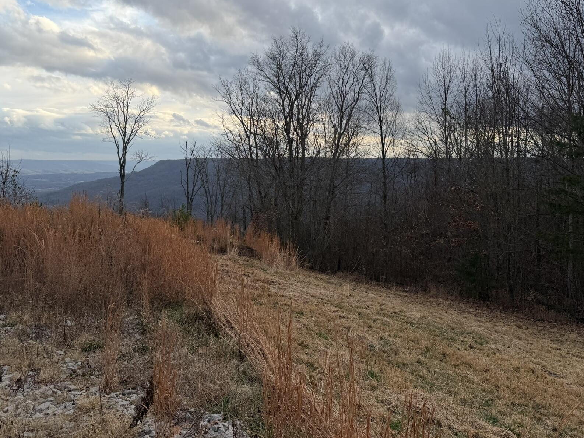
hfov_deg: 58.3
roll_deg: -1.0
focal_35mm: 31
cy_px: 158
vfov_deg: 45.0
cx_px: 277
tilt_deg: +1.8
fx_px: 523
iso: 80
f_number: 1.78
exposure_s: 1/1901
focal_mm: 6.76
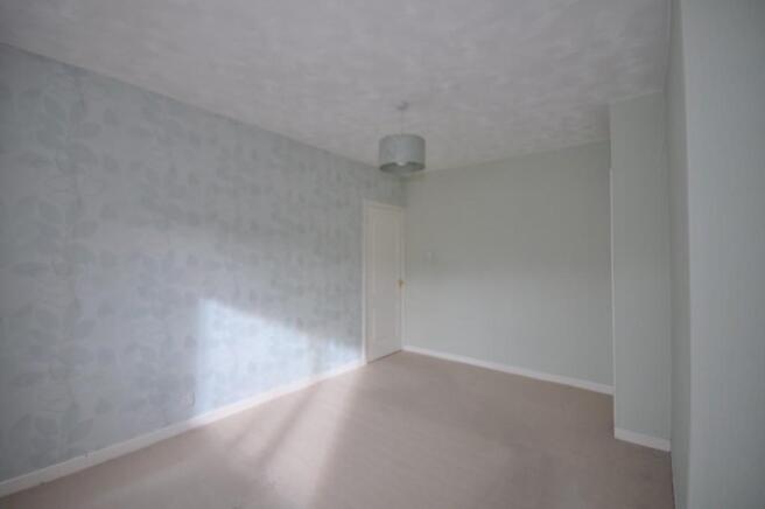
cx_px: 382
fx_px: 318
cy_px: 254
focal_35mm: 15
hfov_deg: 100.4
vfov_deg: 77.2
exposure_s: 1/80
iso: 400
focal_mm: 10
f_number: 4.5
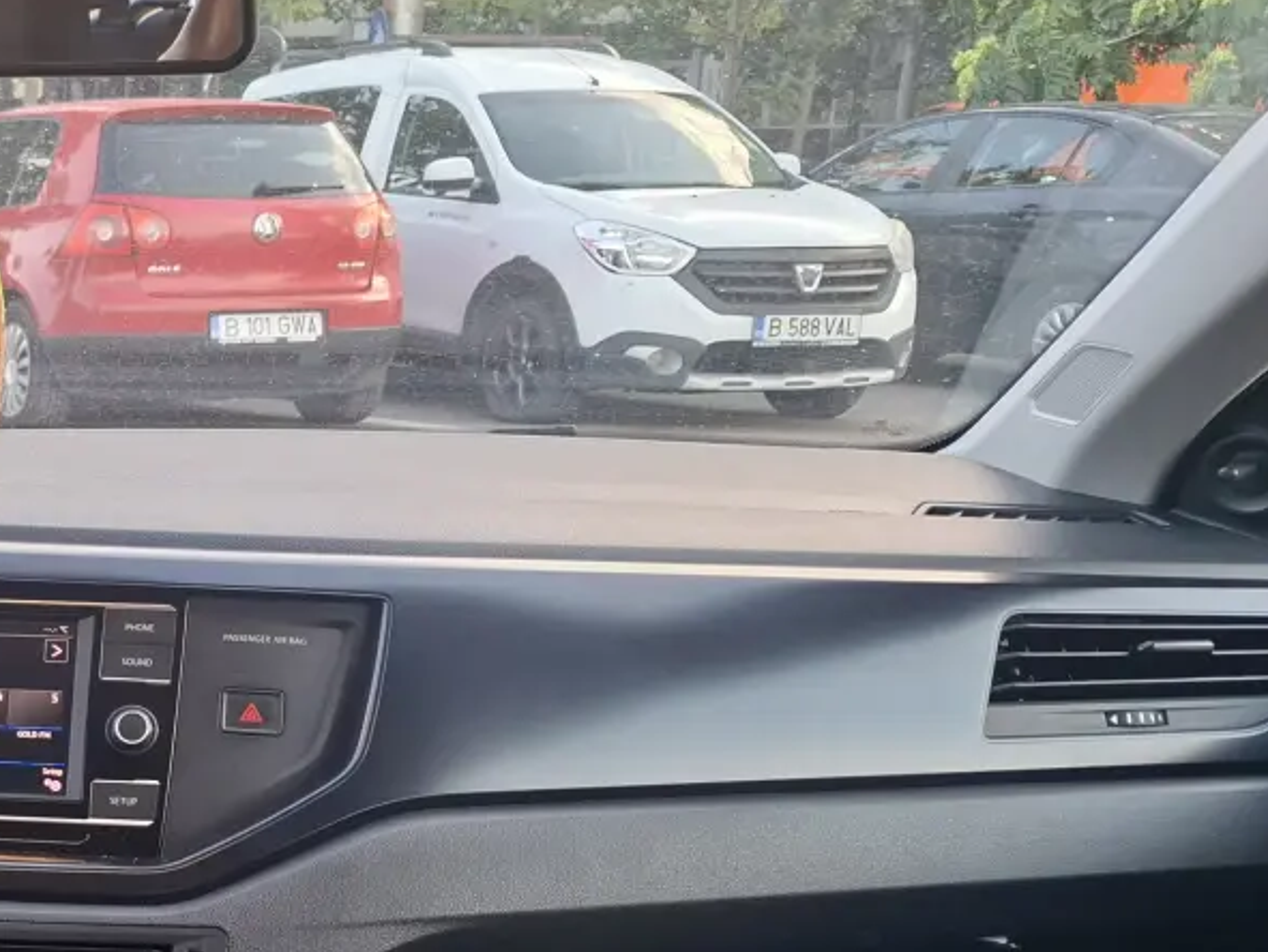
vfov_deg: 25.5
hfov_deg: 29.7
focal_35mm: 56
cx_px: -238
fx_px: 2053
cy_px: 806
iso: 64
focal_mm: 5.54
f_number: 1.8
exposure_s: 1/100
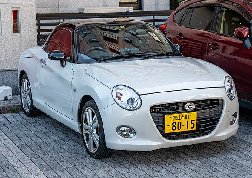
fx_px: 555
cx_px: 130
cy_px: 87
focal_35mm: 78
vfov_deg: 18.2
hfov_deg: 25.6
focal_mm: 48
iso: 180
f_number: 5.6
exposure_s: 1/250
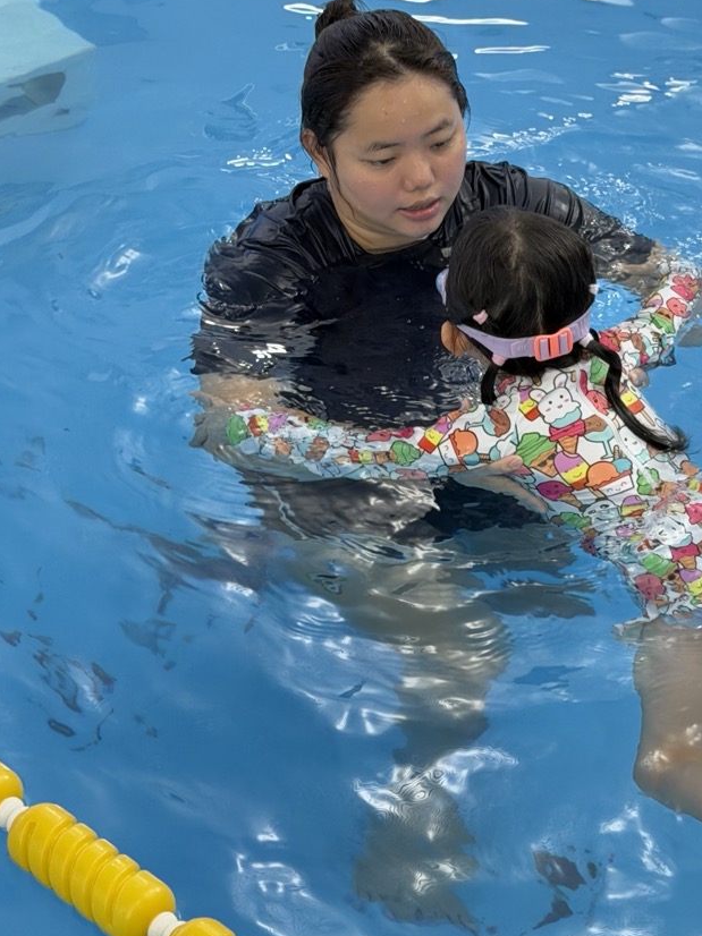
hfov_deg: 15.8
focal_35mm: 93
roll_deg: -1.9
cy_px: 527
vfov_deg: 21.1
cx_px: 494
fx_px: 2516
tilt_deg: -37.5
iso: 125
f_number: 1.78
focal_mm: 6.76
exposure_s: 1/100
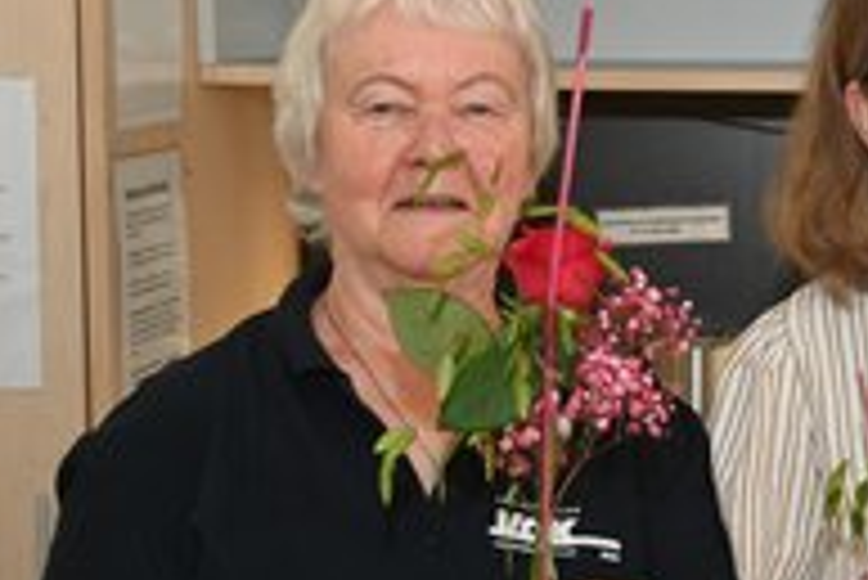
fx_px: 2702
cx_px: 872
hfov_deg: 17.8
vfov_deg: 12.2
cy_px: 357
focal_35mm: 112
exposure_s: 1/60
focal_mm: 47
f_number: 5.3
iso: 3600
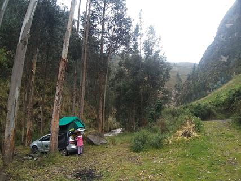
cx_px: 120
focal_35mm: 18
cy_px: 90
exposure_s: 1/100
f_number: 2.4
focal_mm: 1.87
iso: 50
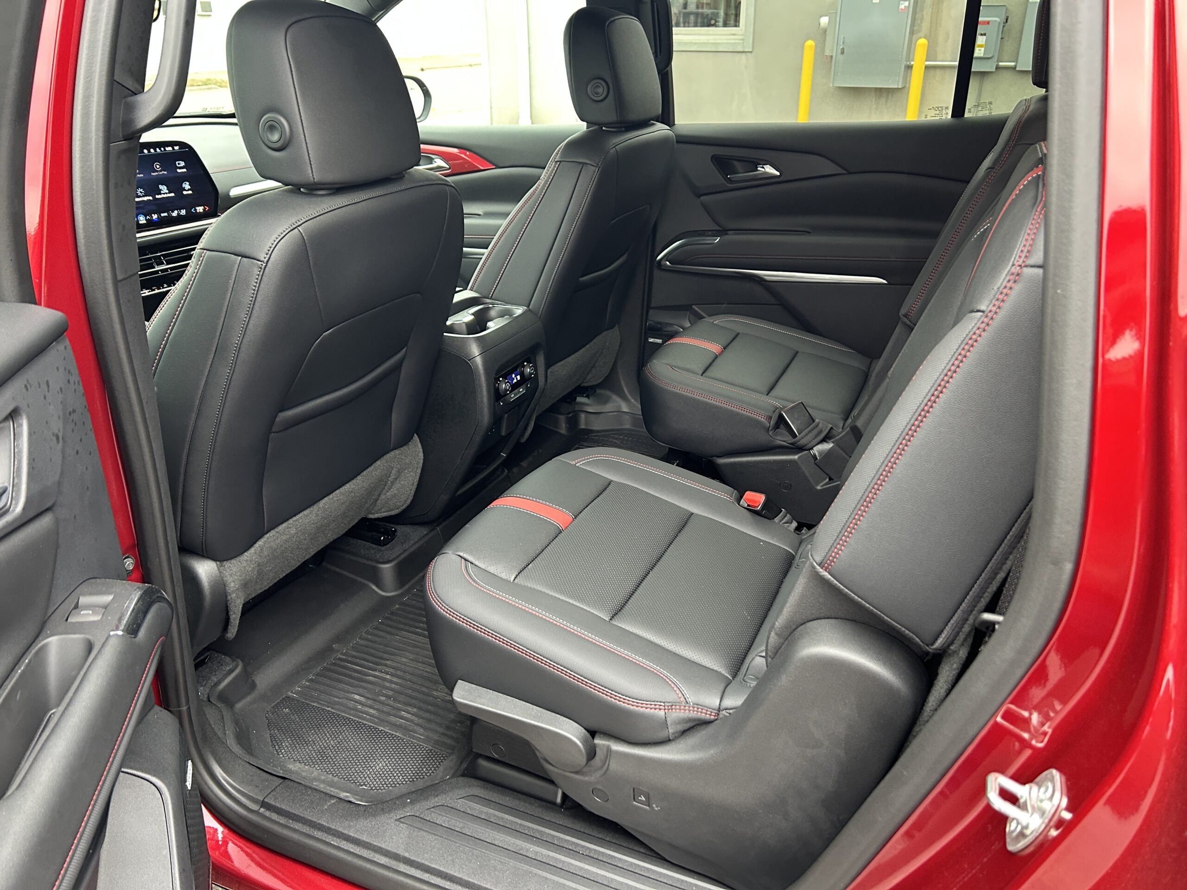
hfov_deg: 67.3
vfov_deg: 53.1
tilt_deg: -25.2
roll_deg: +0.7
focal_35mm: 26
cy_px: 445
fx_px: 892
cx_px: 594
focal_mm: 5.7
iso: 200
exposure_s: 1/60
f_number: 1.5
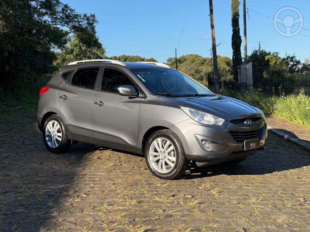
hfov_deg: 39.7
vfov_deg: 30.3
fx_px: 430
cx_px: 155
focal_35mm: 48
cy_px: 116
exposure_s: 1/2208
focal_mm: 6.76
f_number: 1.78
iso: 64
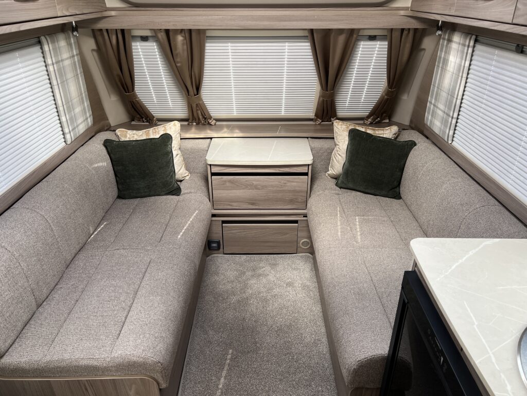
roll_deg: +0.5
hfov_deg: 67.3
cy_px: 198
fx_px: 396
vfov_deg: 53.1
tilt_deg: -27.7
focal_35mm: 26
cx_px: 264
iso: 80
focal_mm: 5.7
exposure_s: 1/121
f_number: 1.5
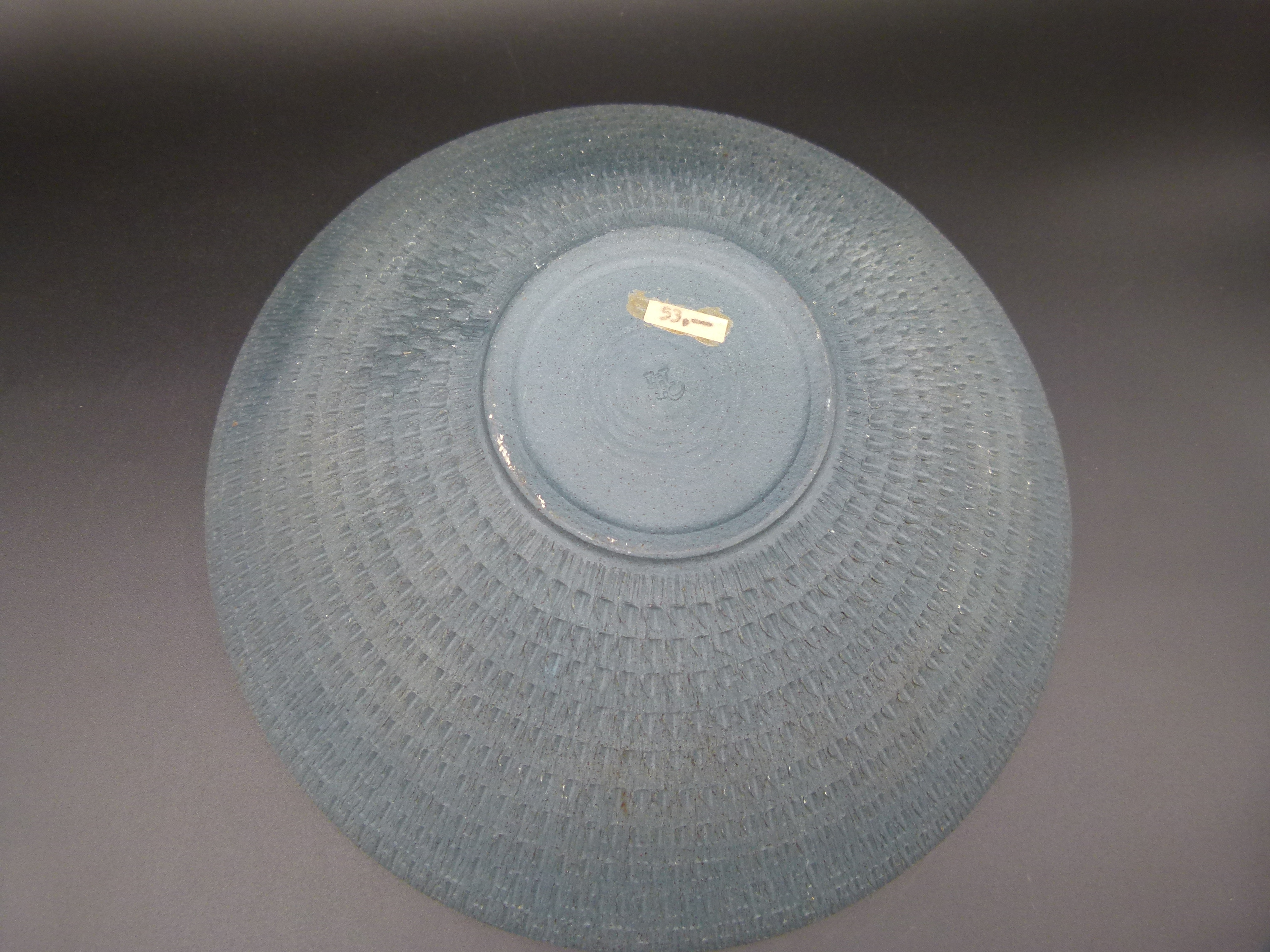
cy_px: 476
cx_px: 635
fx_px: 917
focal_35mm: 25
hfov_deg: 69.4
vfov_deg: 54.9
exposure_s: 1/60
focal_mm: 4.5
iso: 125
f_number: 2.8
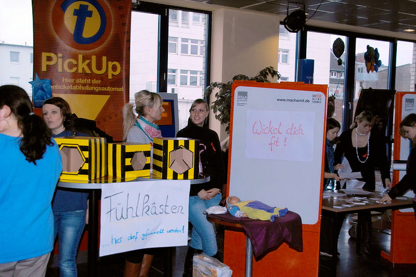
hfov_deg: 47.4
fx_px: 474
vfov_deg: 32.6
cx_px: 208
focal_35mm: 41
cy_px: 138
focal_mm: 24
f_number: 4
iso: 400
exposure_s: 1/60
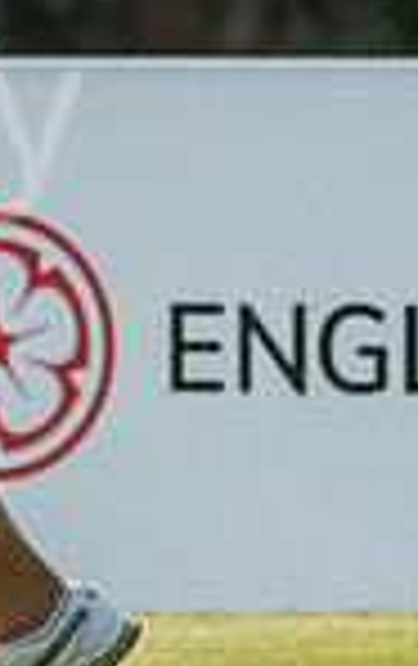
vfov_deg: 1.2
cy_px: -104
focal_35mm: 1795
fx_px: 32591
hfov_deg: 0.7
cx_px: -485
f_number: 5.6
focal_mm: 300
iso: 160
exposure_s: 1/800
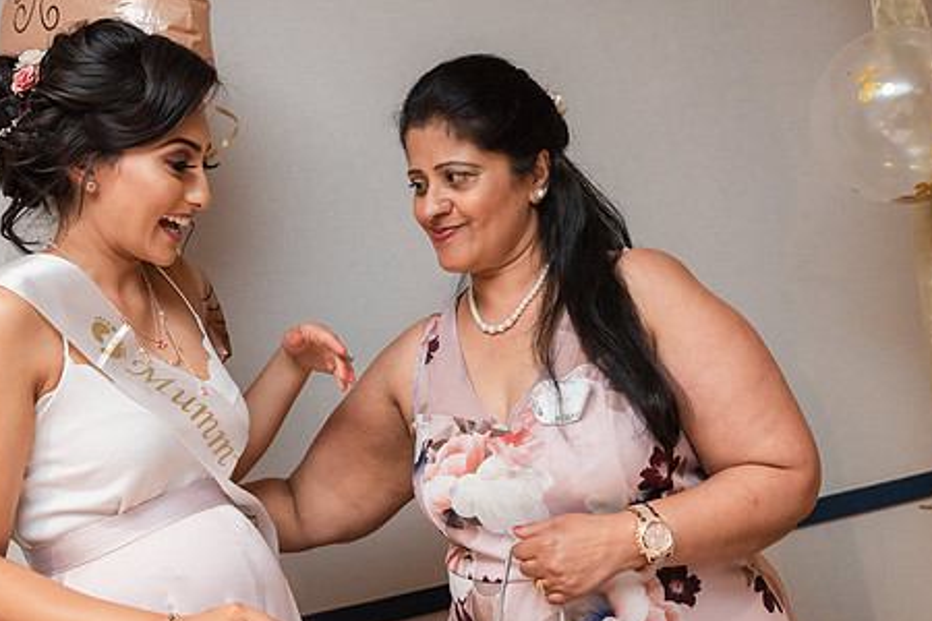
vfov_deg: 27.5
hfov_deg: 40.3
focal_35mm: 49
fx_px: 1268
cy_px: 351
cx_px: 404
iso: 2500
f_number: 4
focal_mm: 38
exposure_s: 1/160
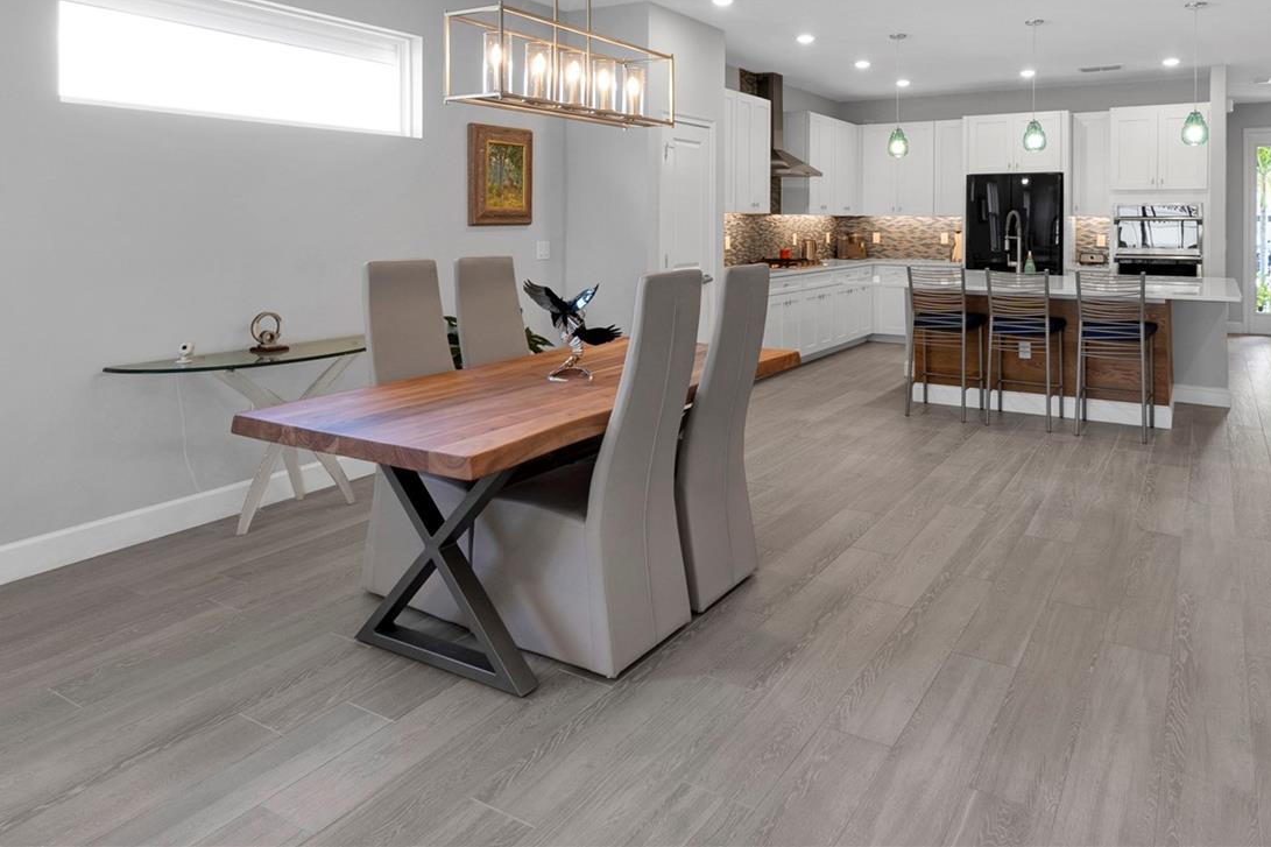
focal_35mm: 22
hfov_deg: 78.3
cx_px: 708
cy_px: 227
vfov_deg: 54.9
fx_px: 777
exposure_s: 1/6
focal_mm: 10
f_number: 8
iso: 100
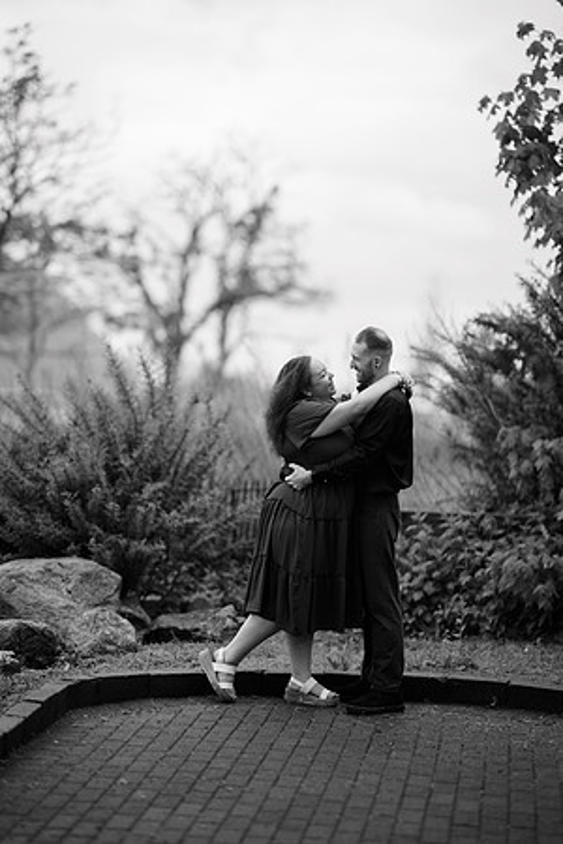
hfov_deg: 16.1
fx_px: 1994
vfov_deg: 23.9
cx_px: 282
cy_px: 422
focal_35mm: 85
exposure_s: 1/250
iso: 64
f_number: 1.2
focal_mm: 85
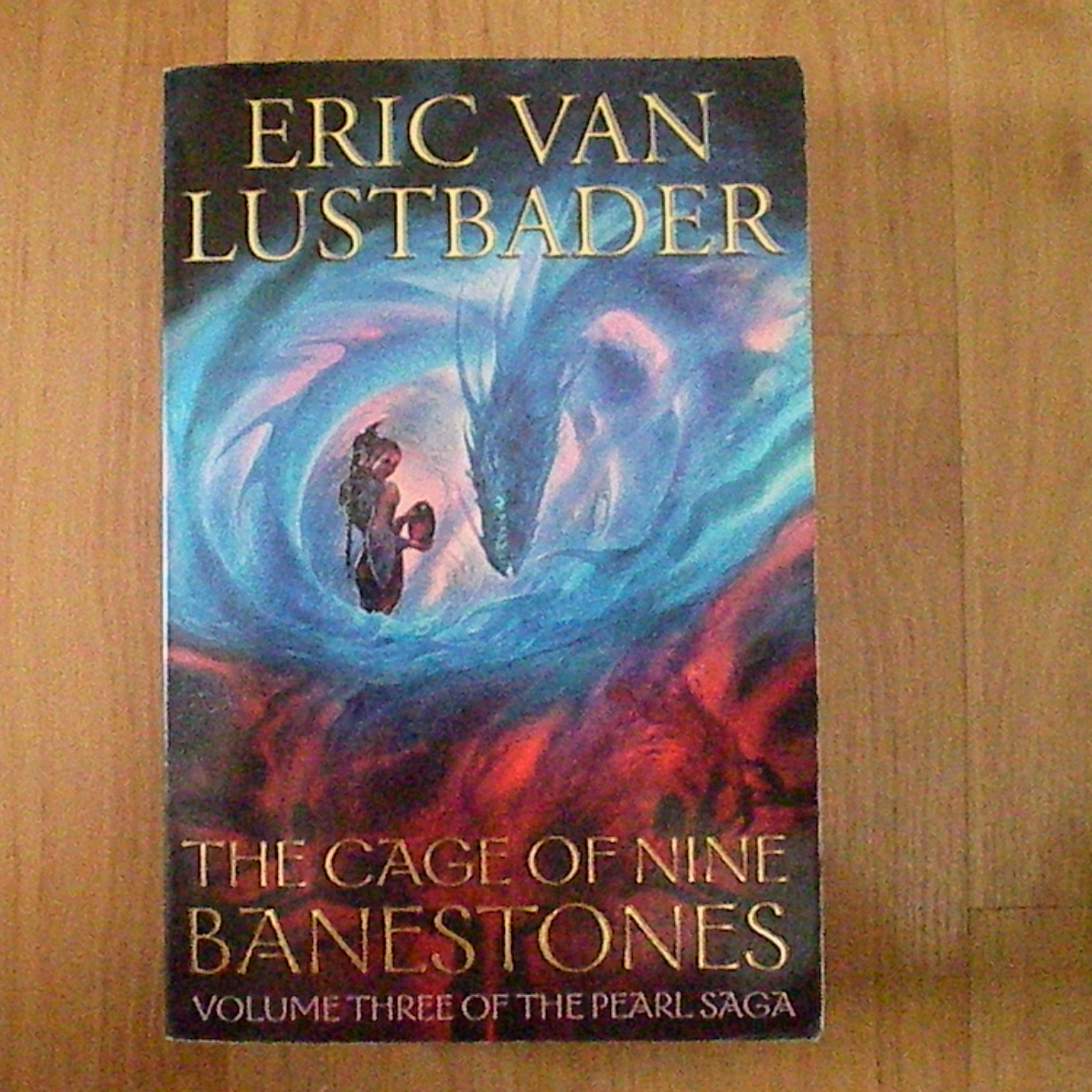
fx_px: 1606
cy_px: 547
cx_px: 430
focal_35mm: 45
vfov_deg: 37.6
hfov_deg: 37.4
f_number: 3.1
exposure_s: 1/50
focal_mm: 6.3
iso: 3006
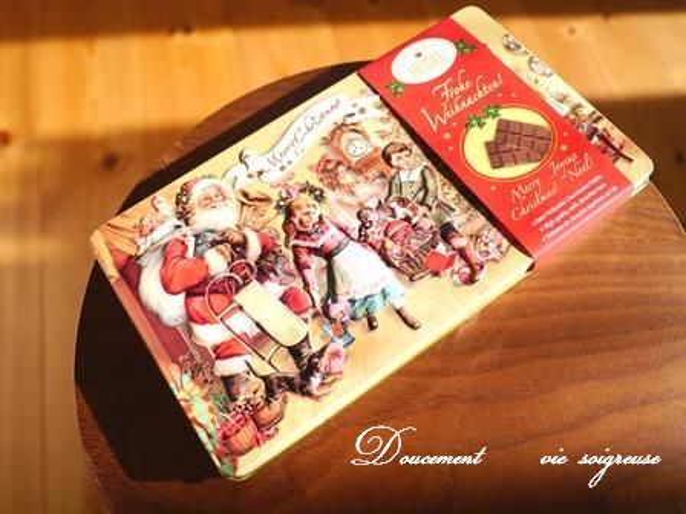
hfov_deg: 63.4
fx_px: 555
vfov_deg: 49.7
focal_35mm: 28
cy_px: 257
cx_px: 343
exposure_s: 1/500
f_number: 2.5
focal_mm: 14
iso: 160
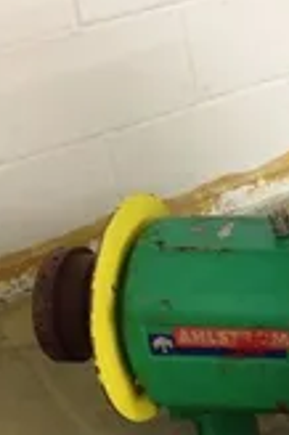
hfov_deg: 14.6
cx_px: 387
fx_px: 1074
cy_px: 310
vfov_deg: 22.7
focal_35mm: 89
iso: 125
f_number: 2.4
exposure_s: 1/20
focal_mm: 4.28
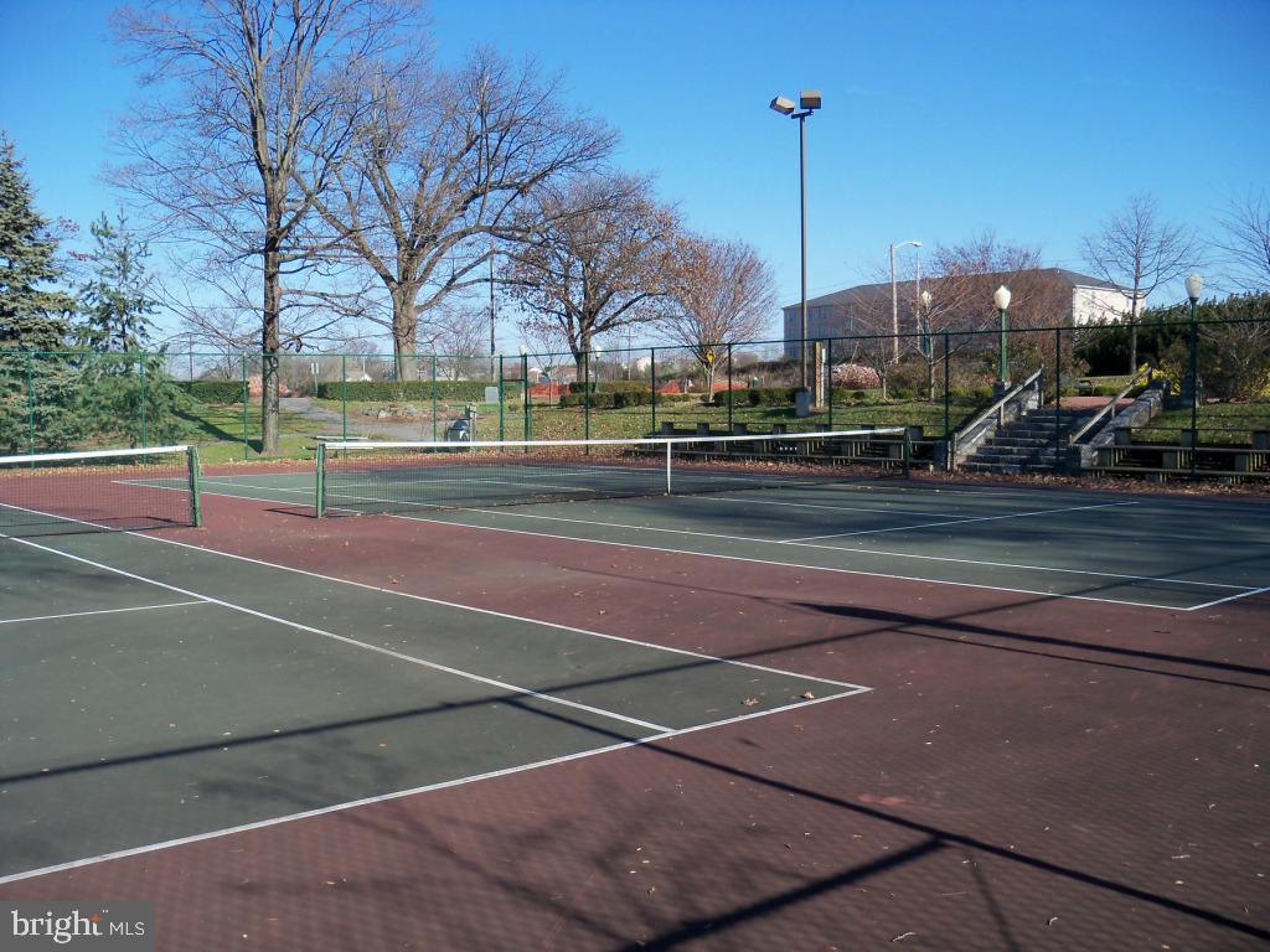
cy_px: 476
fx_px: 1284
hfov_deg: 52.6
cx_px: 635
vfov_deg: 40.7
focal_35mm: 35
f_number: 3.5
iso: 80
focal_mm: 6.2
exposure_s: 1/640
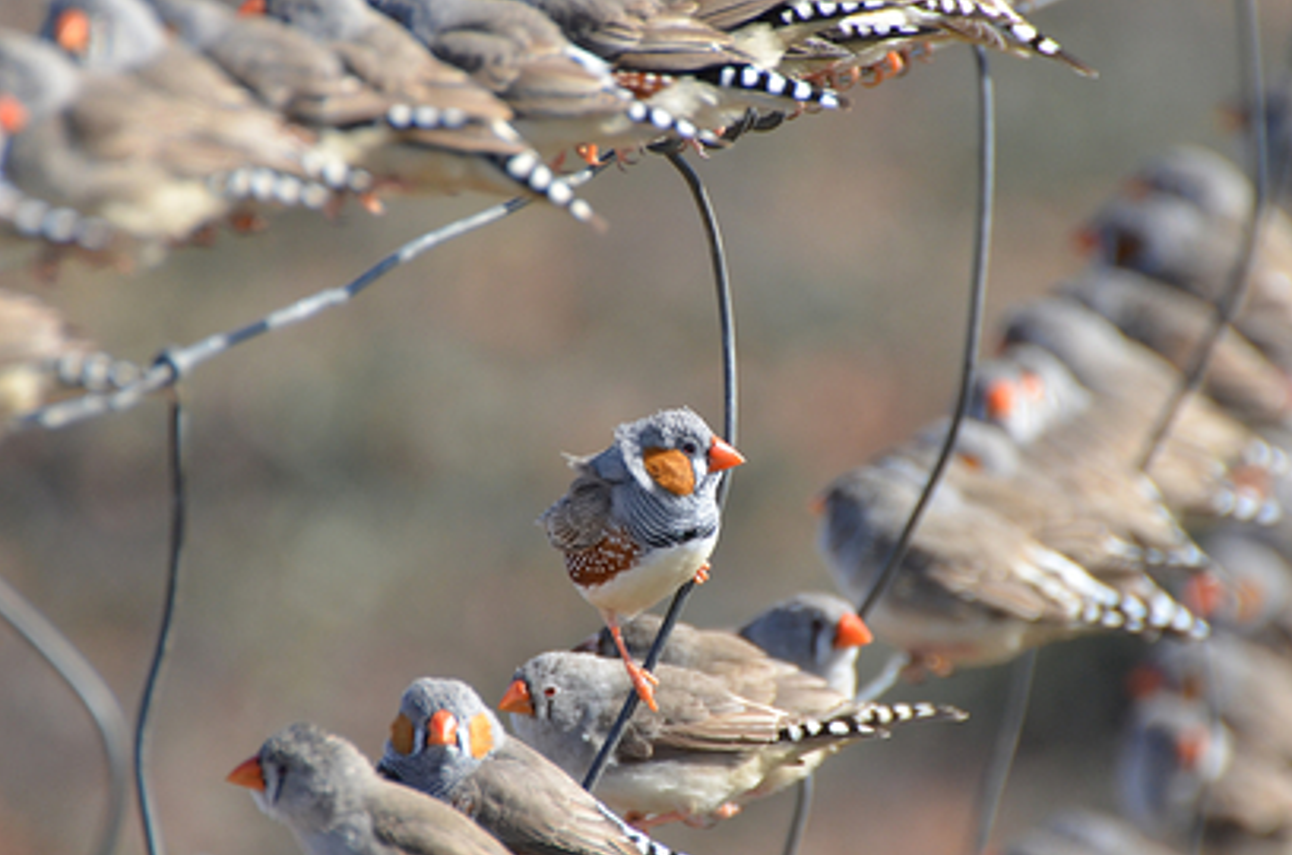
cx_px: 668
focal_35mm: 661
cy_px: 458
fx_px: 23667
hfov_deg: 3.1
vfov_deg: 2.1
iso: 400
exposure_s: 1/1000
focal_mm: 300
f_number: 5.6
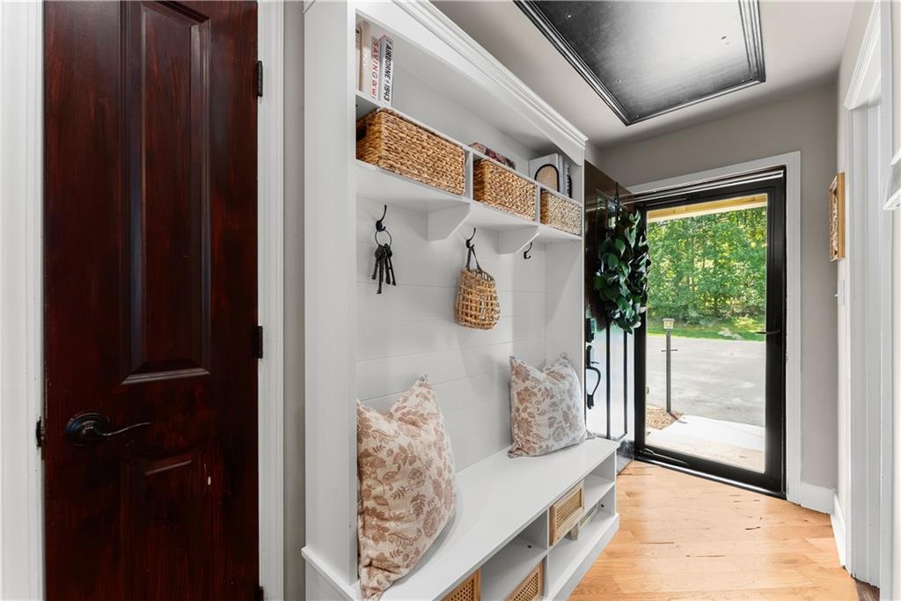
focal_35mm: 14
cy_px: 300
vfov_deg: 81.2
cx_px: 450
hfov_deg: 104.2
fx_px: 350
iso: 800
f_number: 7.1
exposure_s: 1/15
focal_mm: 14
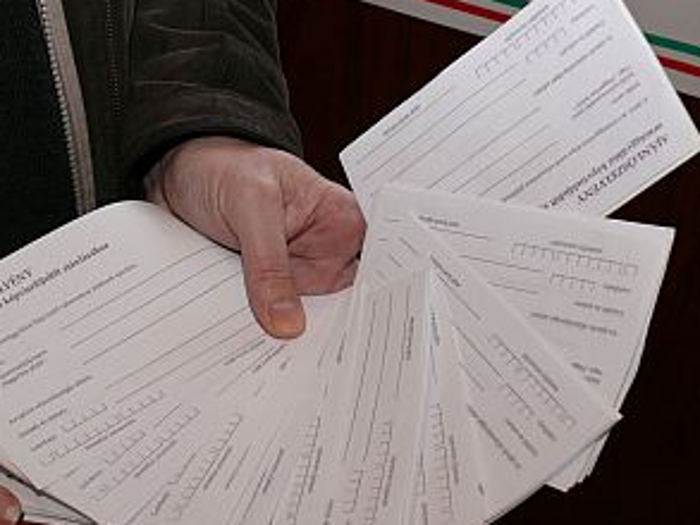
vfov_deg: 23.3
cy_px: 291
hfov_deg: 30.7
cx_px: 337
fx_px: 1274
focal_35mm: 63
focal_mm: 8.3
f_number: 2.8
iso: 100
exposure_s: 1/30
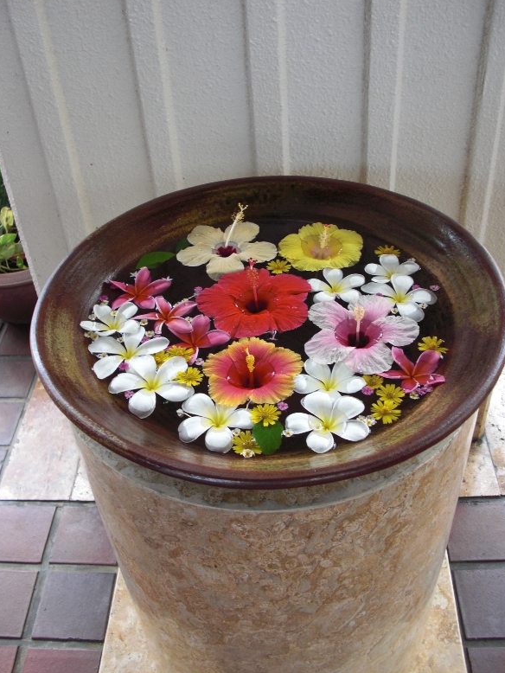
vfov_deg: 50.1
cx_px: 256
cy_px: 335
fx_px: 719
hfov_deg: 38.7
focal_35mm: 37
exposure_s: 1/125
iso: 100
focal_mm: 6.3
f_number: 2.8
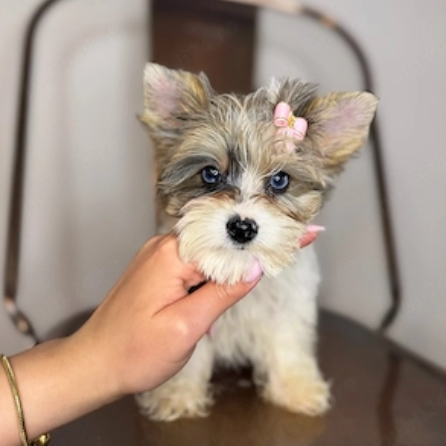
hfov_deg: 55.6
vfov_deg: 55.5
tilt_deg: -2.4
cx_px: 219
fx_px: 423
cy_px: 195
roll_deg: -2.5
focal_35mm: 29
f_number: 1.78
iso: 250
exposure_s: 1/60
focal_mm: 6.76
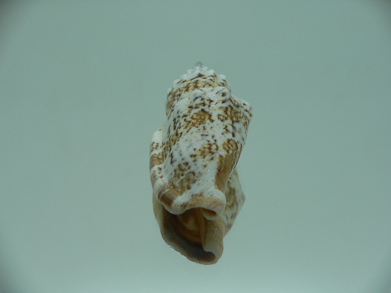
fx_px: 395
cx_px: 196
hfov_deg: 52.6
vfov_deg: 40.7
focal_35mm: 35
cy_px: 146
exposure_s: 1/80
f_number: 2.8
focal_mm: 4.6
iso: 80
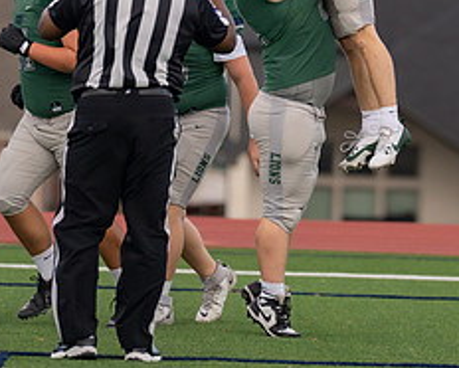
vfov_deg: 2.5
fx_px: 8593
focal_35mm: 632
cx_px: 385
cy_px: -35
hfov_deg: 3.1
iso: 250
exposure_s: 1/1250
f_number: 2.8
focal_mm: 200
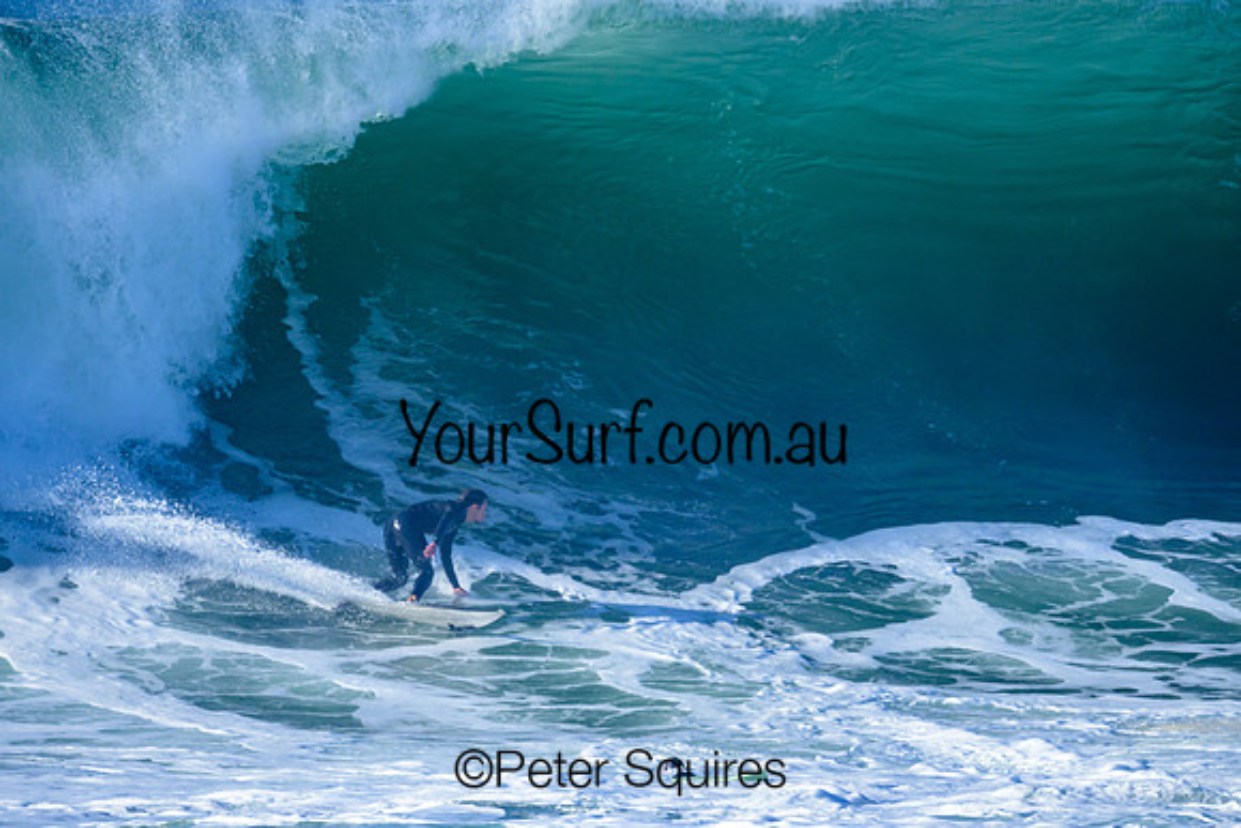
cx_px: 612
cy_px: 528
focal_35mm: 1020
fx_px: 35185
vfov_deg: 1.3
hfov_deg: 2.0
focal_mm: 800
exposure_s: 1/2000
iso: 720
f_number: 8
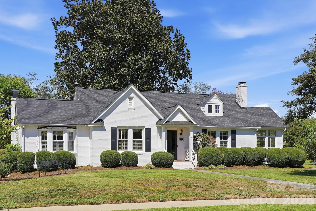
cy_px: 106
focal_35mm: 46
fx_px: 404
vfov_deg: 29.2
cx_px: 158
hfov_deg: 42.7
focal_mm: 46
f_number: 10
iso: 100
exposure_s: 1/200
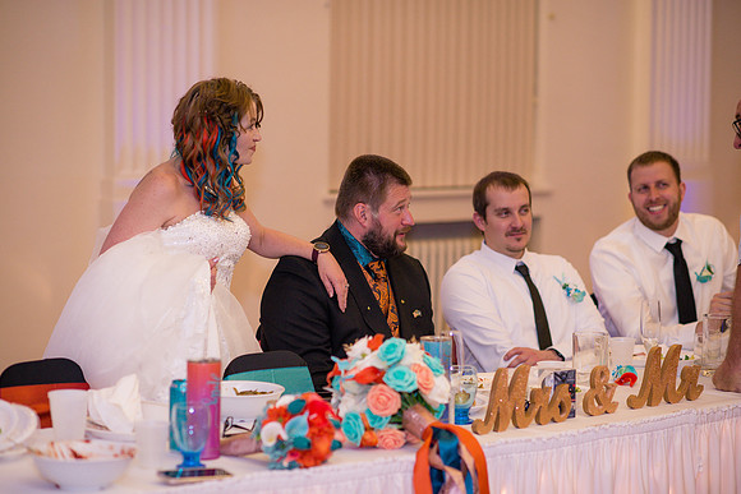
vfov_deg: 16.1
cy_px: 247
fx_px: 1750
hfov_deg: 23.9
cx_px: 370
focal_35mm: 85
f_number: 2.2
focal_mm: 85
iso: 640
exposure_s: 1/125
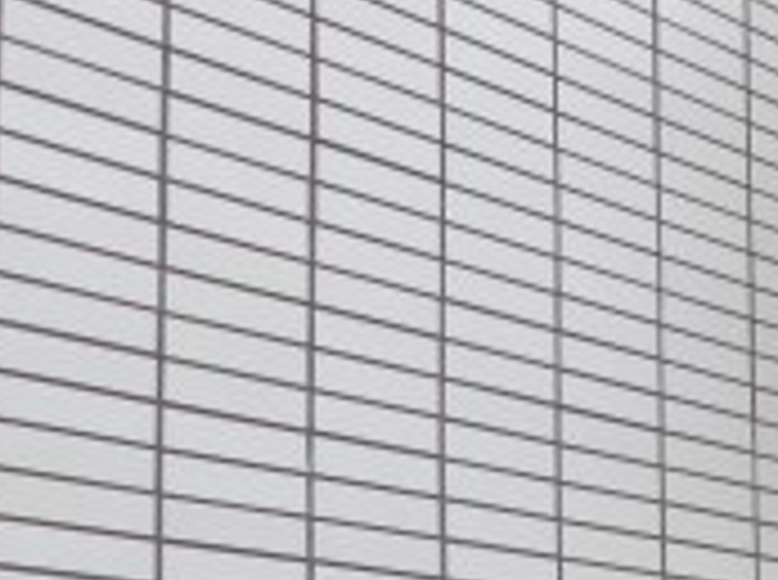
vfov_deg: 15.8
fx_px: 1996
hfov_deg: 18.4
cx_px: 1300
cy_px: 733
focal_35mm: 89
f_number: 3
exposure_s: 1/640
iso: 80
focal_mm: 4.24
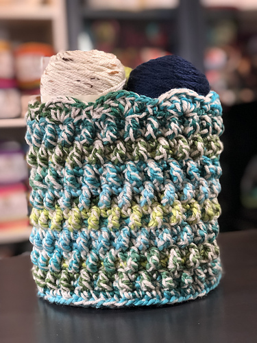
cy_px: 172
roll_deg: +3.1
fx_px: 564
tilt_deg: -2.8
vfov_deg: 33.8
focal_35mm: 57
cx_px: 128
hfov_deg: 25.7
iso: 200
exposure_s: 1/30
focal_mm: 6.6
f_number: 2.8
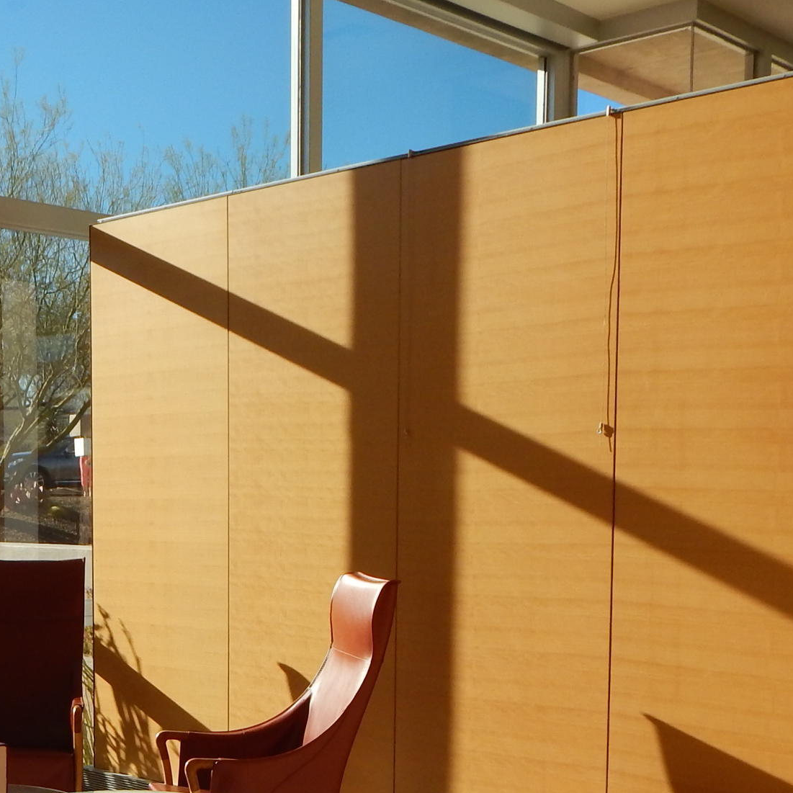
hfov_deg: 31.9
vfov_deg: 31.5
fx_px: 1374
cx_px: 244
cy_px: 614
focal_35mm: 53
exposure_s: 1/640
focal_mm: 4
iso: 125
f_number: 3
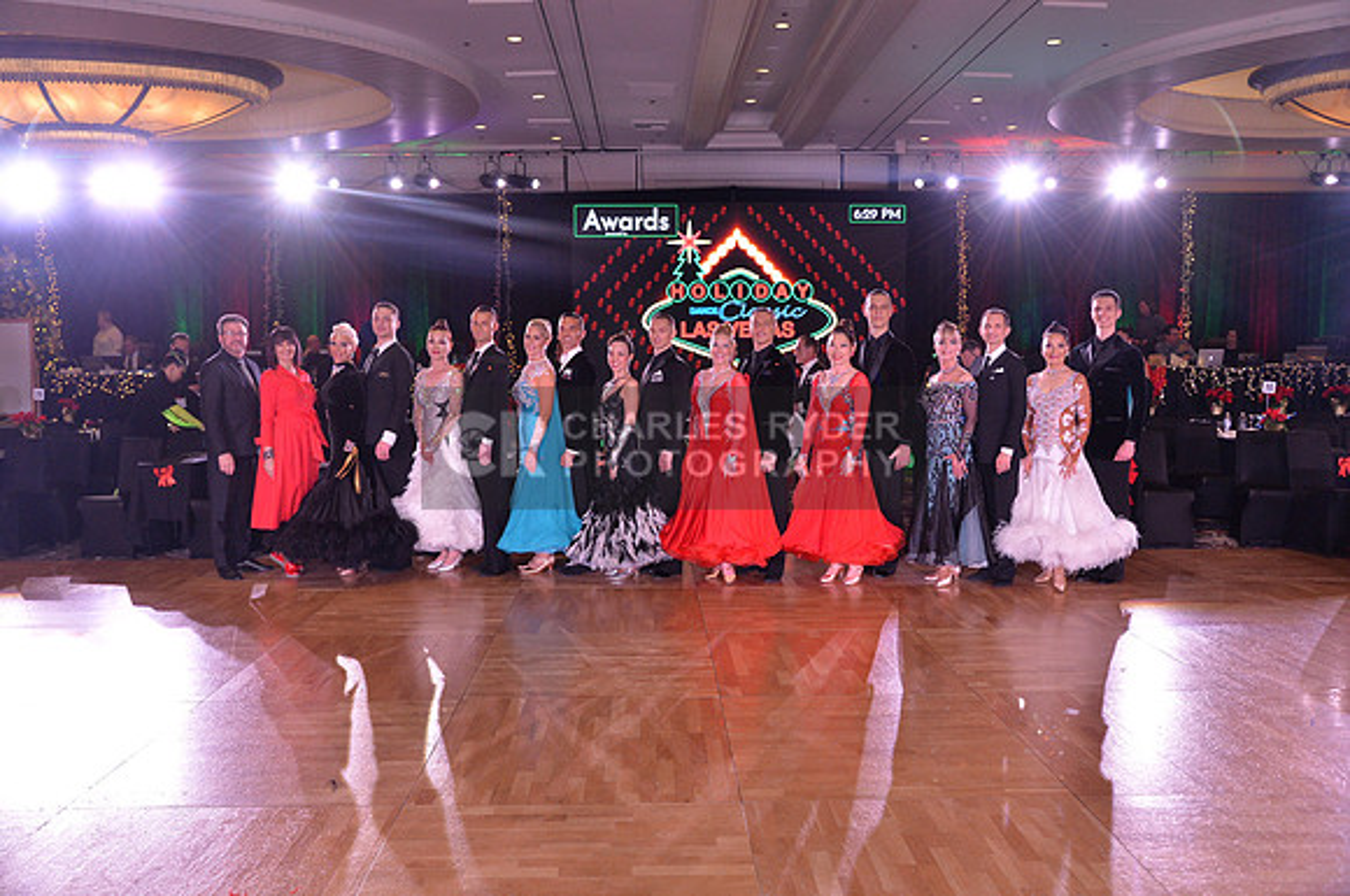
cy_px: 448
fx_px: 1123
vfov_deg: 43.5
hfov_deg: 62.0
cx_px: 675
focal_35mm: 30
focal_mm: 30
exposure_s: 1/250
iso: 2000
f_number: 5
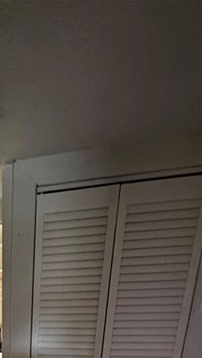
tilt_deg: -23.5
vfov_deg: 36.0
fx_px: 371
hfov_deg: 27.2
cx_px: -35
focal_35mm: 39
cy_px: 457
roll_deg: +1.4
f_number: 2.2
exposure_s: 1/60
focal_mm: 2.22
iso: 640
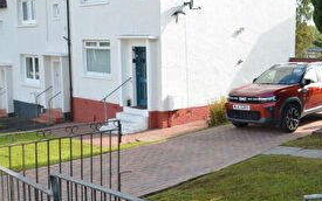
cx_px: 287
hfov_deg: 45.8
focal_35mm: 39
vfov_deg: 32.7
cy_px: 83
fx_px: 342
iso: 200
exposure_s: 1/200
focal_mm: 10
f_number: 7.1
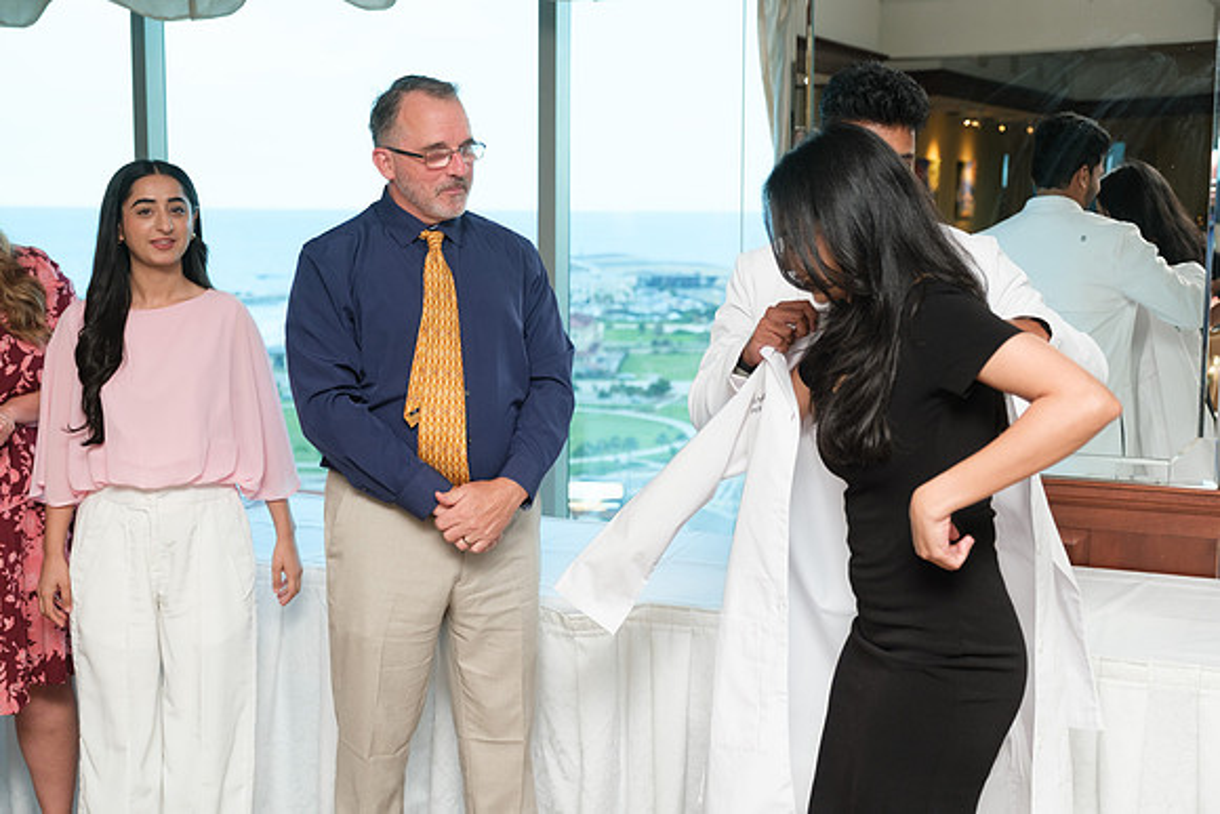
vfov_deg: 28.7
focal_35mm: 47
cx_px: 610
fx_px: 1593
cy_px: 407
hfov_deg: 41.9
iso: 640
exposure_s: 1/125
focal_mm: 31.1
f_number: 2.8
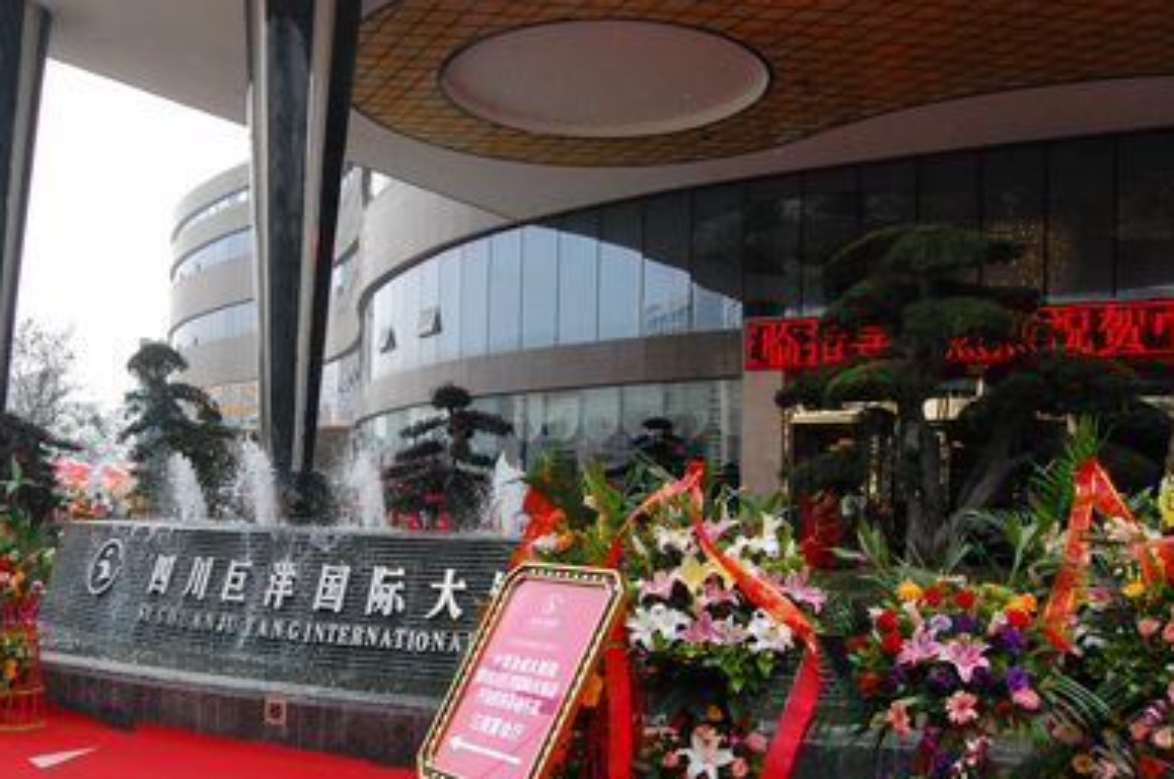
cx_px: 484
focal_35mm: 35
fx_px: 1139
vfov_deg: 37.4
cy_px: 502
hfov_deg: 54.2
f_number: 11
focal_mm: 18
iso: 1600
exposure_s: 1/500
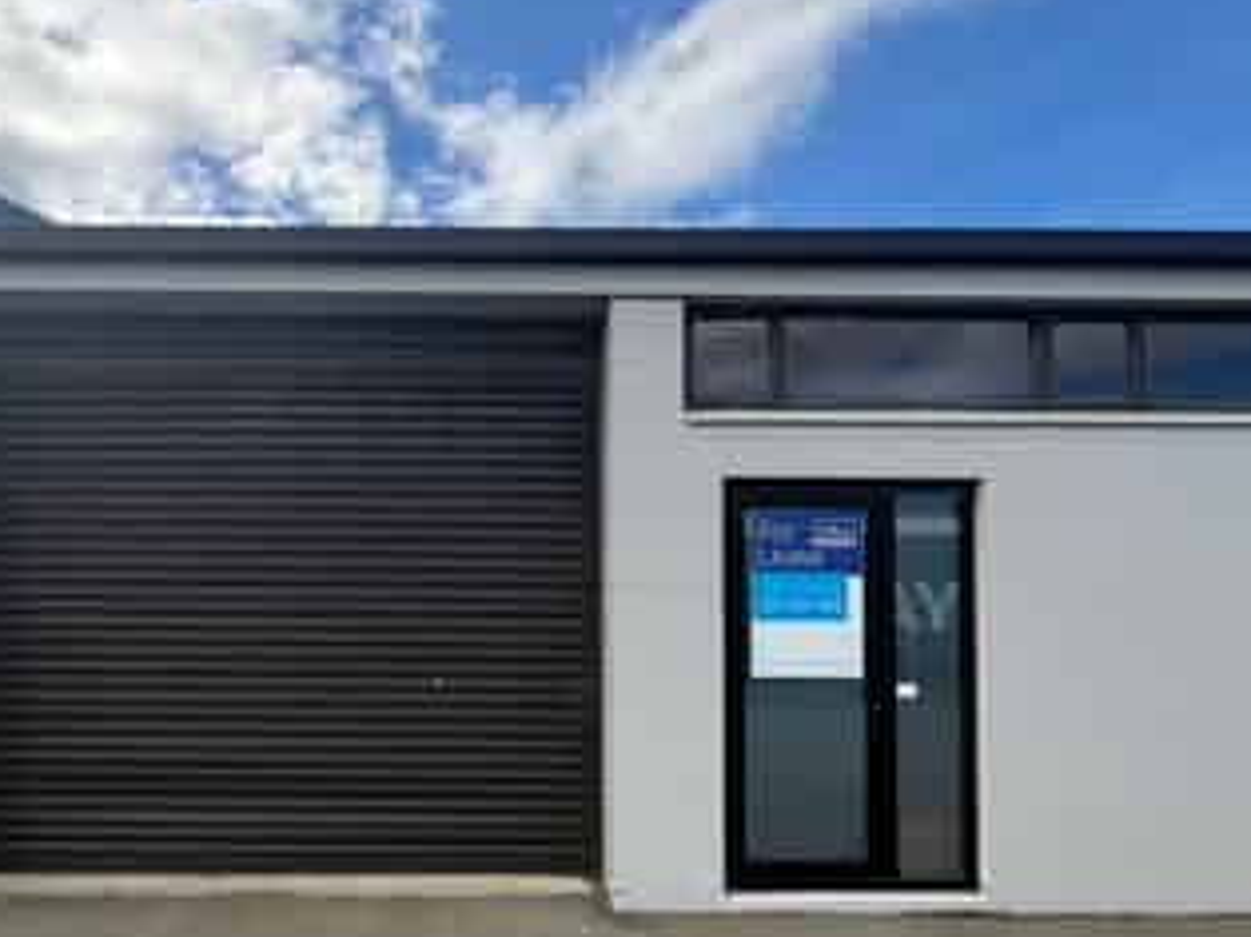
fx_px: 794
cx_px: 512
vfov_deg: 60.2
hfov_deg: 75.7
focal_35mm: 22
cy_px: 584
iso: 40
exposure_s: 1/631
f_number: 2.2
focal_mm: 2.22
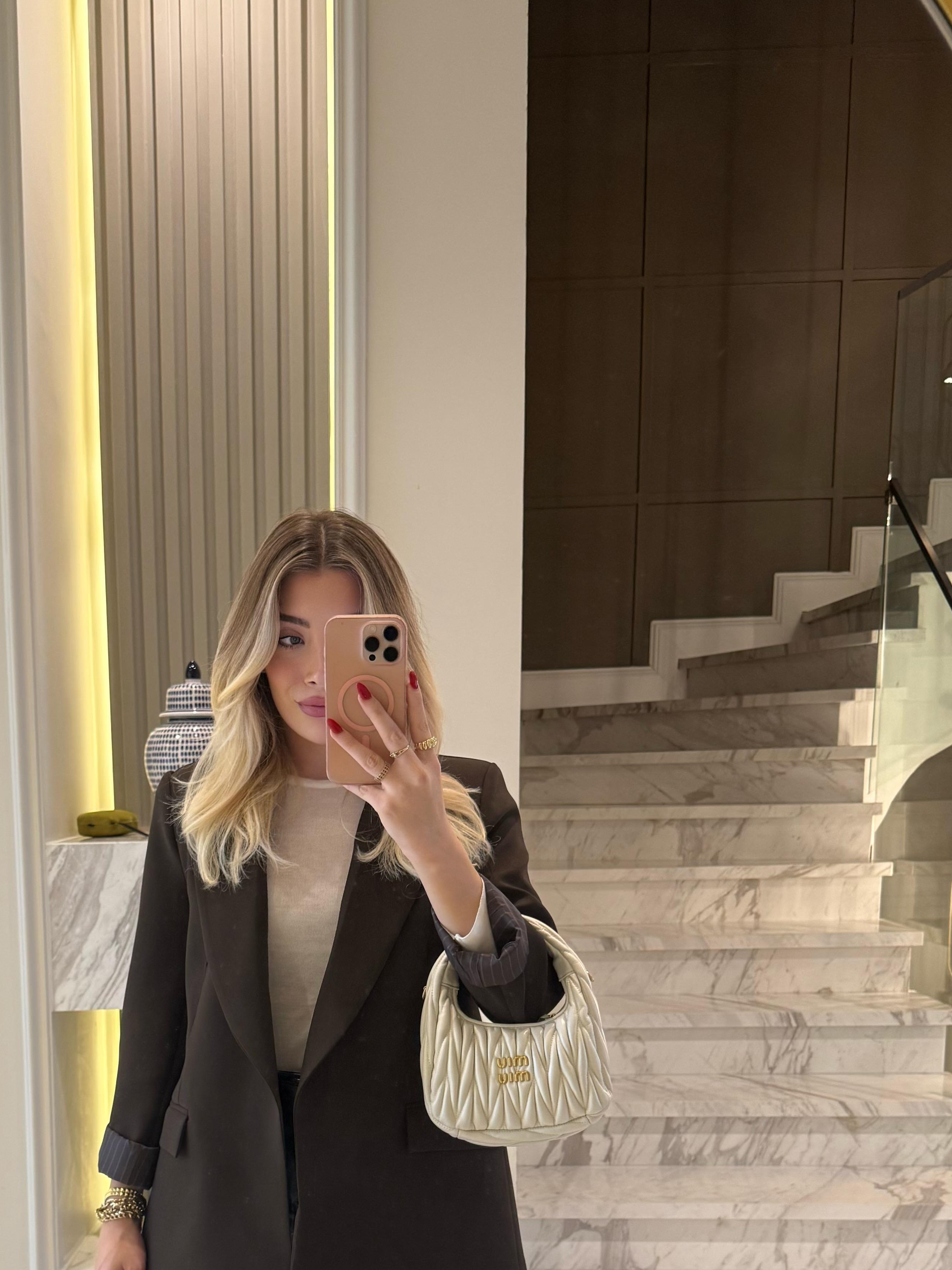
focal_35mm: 39
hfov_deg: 36.5
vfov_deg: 45.8
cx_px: 339
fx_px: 1430
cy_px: 990
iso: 200
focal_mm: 6.76
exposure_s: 1/93
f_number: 1.78
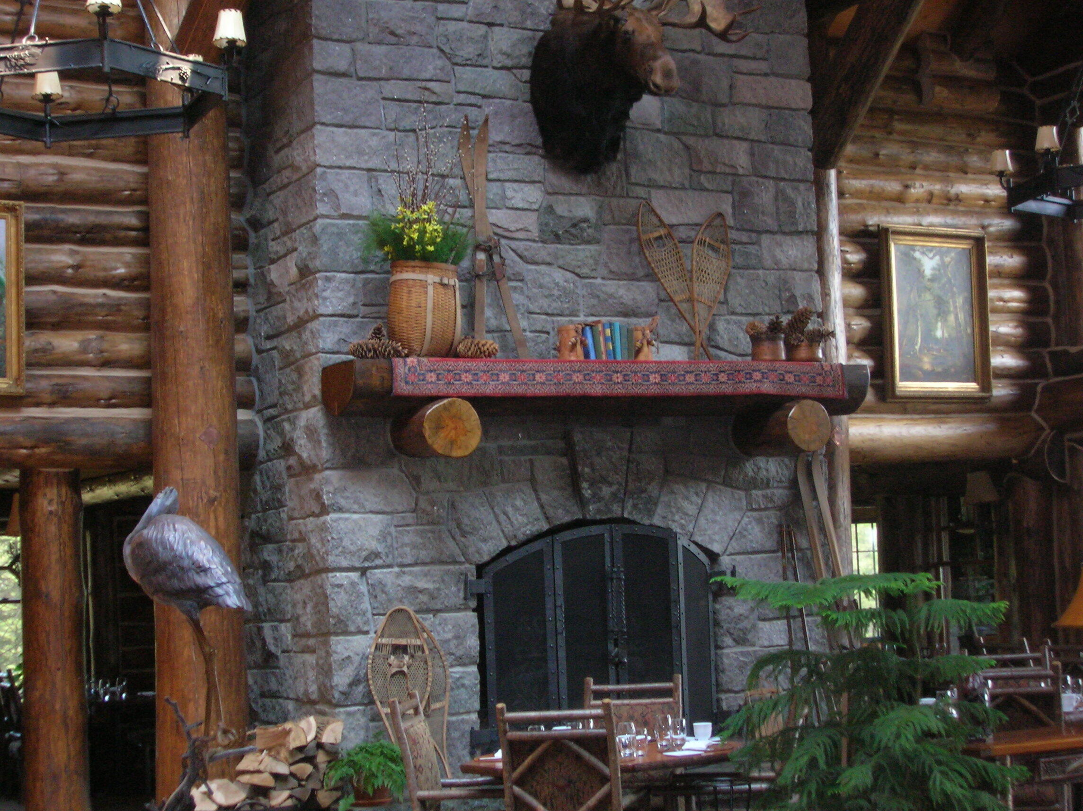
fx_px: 1813
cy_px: 406
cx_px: 542
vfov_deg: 25.2
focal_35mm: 58
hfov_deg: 33.3
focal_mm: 9.7
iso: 175
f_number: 3.5
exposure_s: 1/60.1
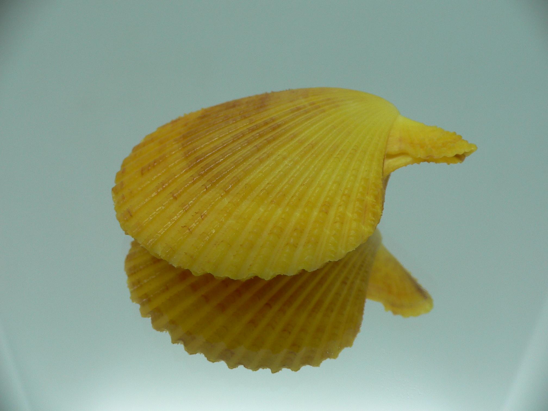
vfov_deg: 40.7
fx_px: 554
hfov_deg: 52.6
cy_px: 206
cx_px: 274
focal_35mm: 35
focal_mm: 4.6
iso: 80
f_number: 2.8
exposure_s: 1/60
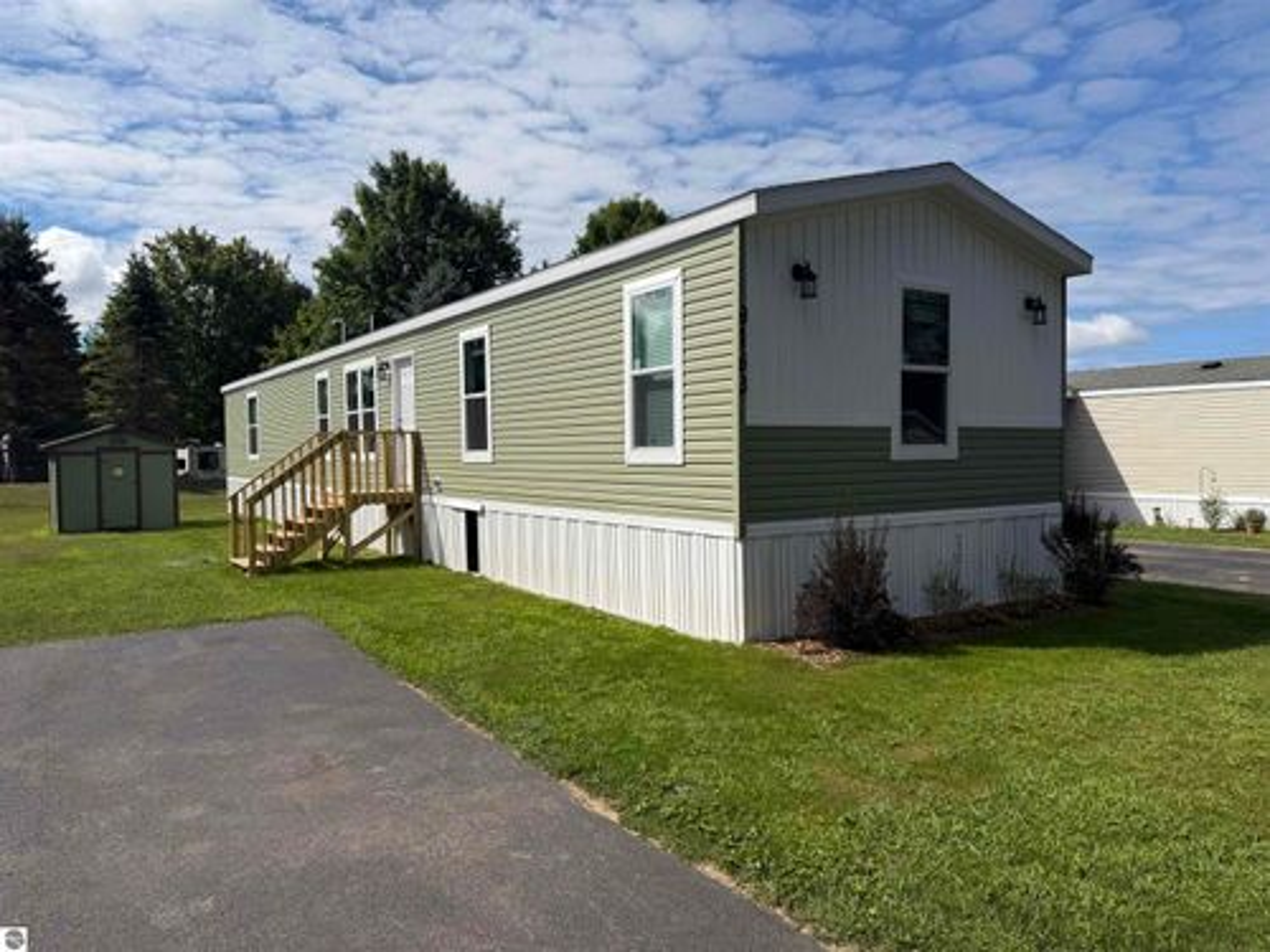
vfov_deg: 56.8
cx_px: 635
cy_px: 476
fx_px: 881
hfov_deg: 71.6
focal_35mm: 24
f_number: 1.78
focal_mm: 6.76
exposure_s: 1/6711
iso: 80
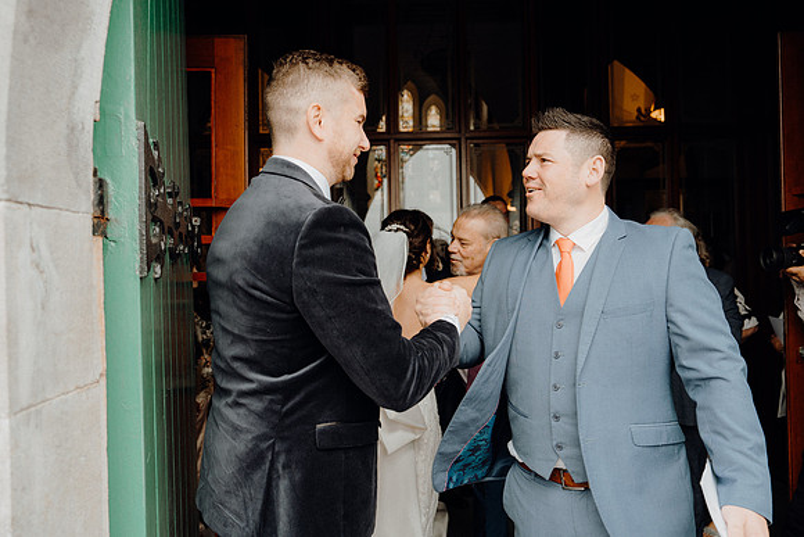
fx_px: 648
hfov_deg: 63.6
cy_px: 268
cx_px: 402
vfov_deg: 45.0
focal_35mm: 29
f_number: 3.5
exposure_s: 1/200
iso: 250
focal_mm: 29
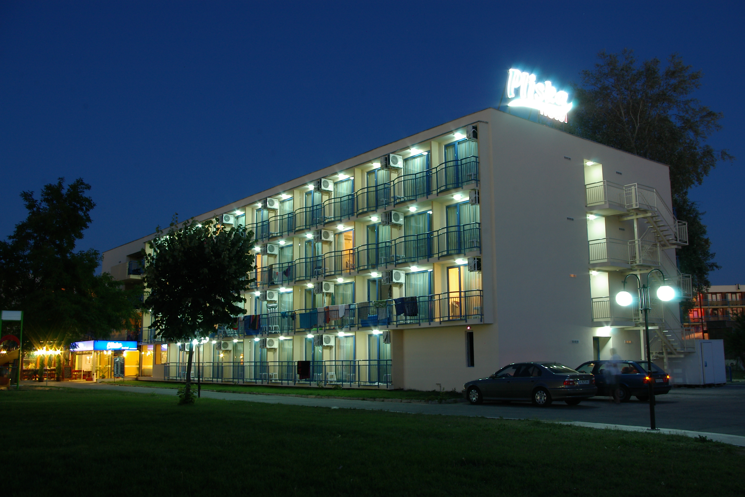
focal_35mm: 34
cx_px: 372
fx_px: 714
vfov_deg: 38.4
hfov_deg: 55.1
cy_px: 248
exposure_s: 10
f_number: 11
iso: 200
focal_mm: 23
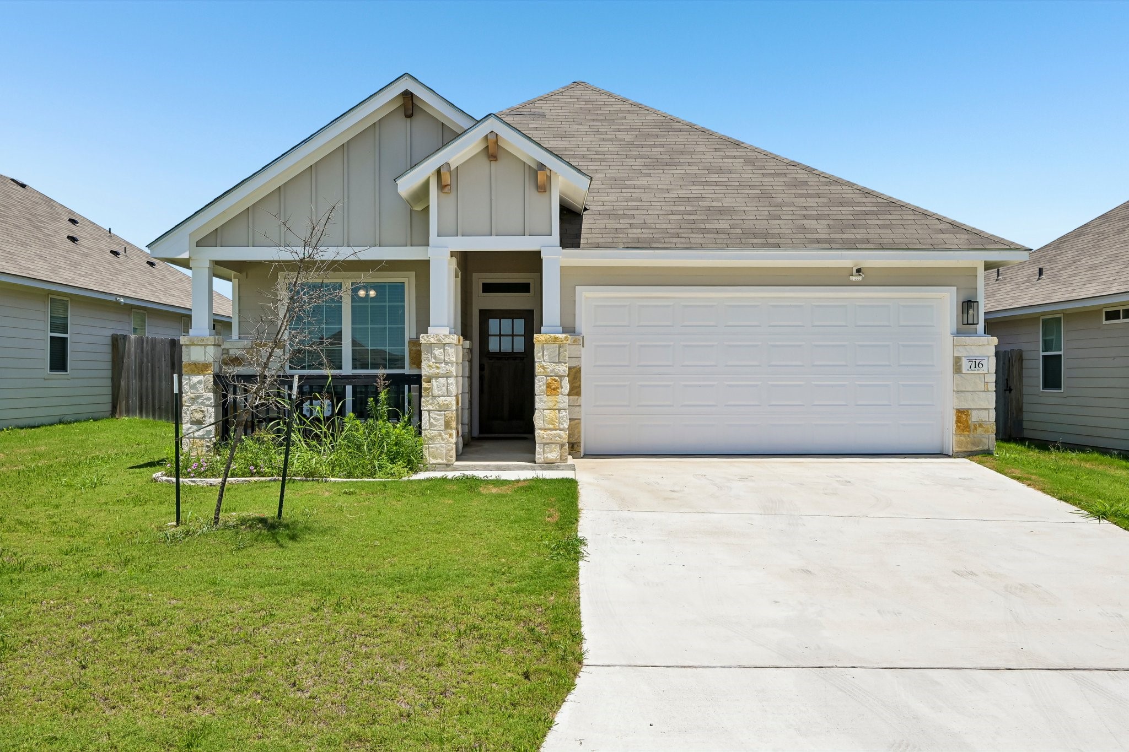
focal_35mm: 32
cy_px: 376
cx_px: 564
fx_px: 1003
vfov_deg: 41.1
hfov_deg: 58.7
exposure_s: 1/750
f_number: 6.7
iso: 100
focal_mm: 21.5
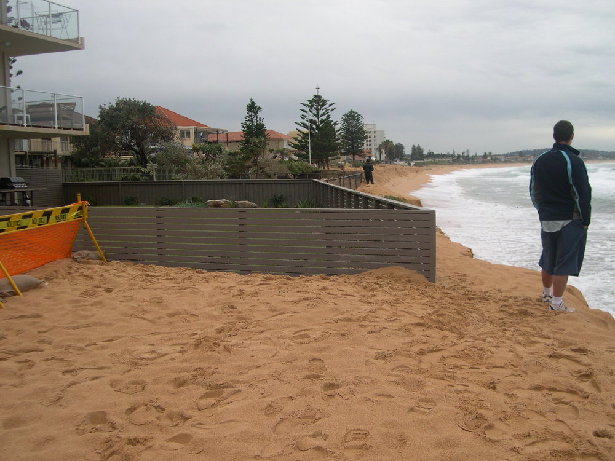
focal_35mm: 38
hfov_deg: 49.0
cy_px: 230
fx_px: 675
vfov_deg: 37.7
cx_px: 308
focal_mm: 8
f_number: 2.8
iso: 100
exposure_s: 1/602
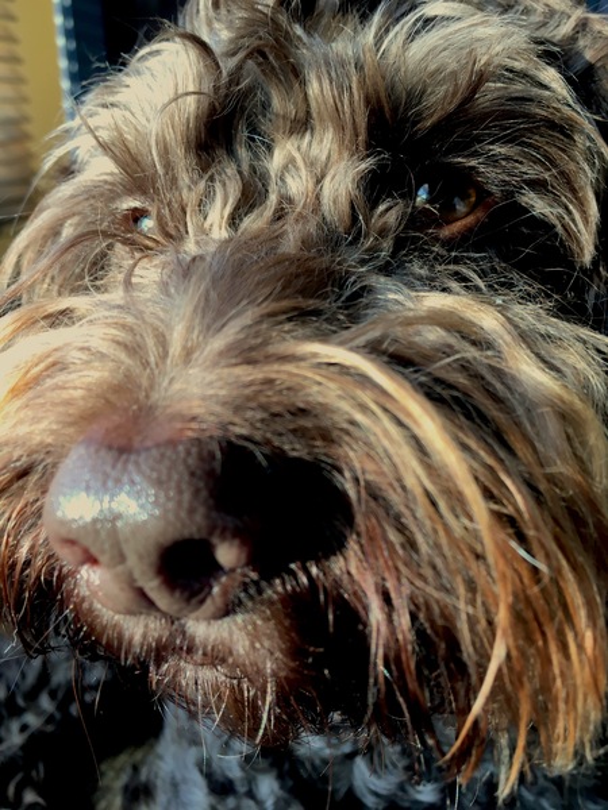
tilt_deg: -21.6
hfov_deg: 48.2
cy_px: 405
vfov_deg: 61.7
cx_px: 304
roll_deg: -1.0
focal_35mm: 29
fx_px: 679
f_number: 2.2
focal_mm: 4.15
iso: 25
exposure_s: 1/33
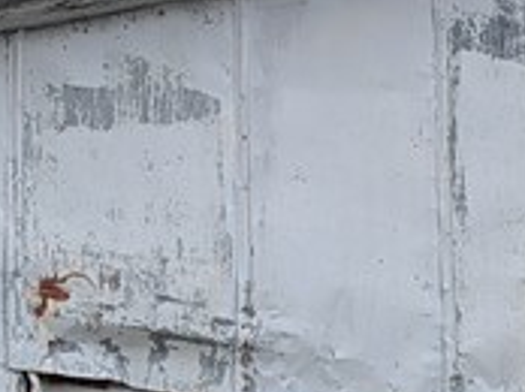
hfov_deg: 13.5
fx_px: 2136
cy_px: 859
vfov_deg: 9.6
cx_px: 692
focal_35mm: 141
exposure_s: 1/499
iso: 29
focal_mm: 6.9
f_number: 1.68
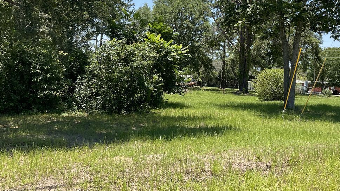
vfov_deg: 24.2
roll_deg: -1.4
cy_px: 48
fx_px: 442
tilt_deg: +3.8
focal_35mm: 49
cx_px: 224
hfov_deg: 41.6
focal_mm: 3
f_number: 1.8
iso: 16
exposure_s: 1/883
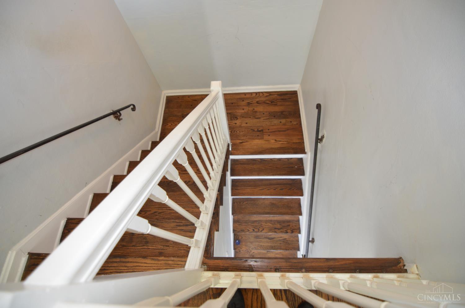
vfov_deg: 71.8
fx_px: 213
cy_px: 154
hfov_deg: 95.1
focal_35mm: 16
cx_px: 232
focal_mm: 11
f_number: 2.8
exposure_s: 1/60
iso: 640
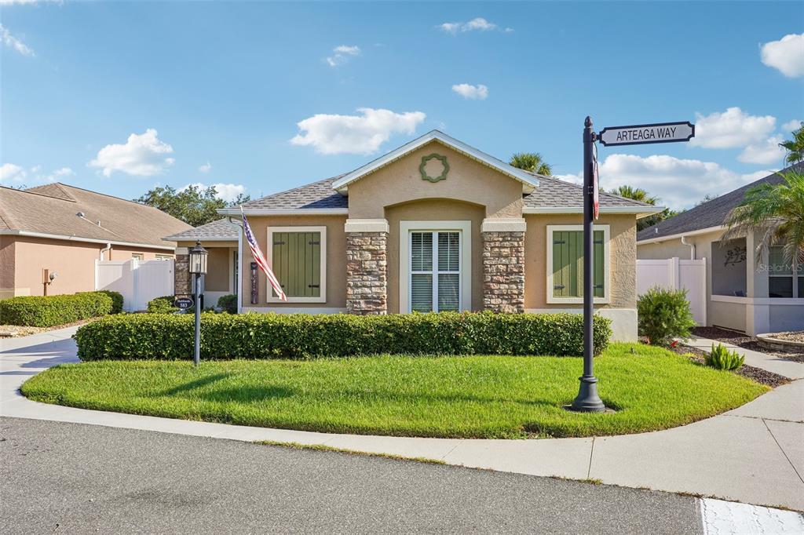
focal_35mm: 28
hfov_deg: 65.5
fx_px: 625
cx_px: 402
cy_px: 268
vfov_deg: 46.4
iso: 100
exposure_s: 1/30
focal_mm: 28
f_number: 20
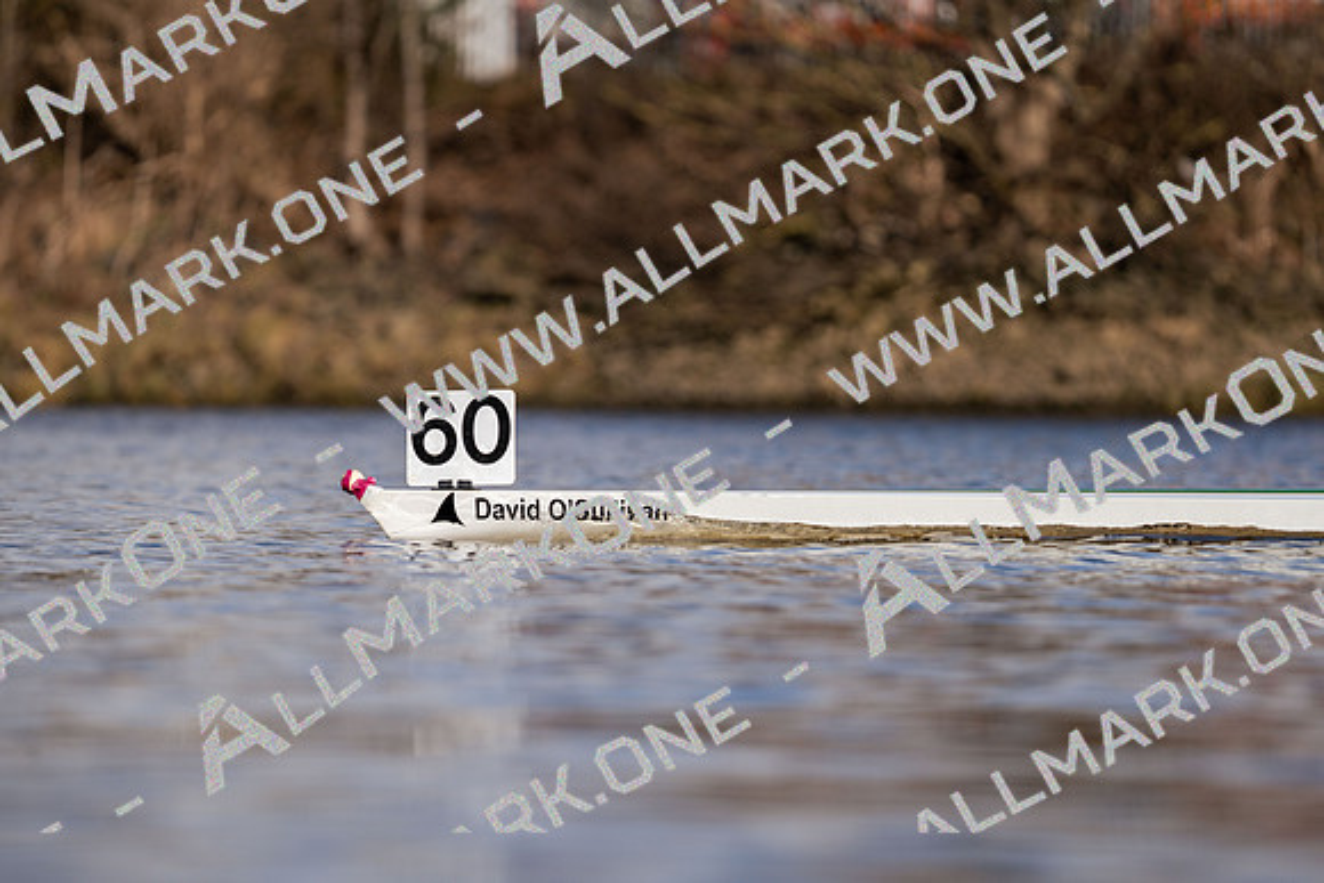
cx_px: 662
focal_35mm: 303
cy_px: 442
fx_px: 11146
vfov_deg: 4.5
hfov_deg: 6.8
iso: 160
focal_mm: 303
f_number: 6.3
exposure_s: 1/1600
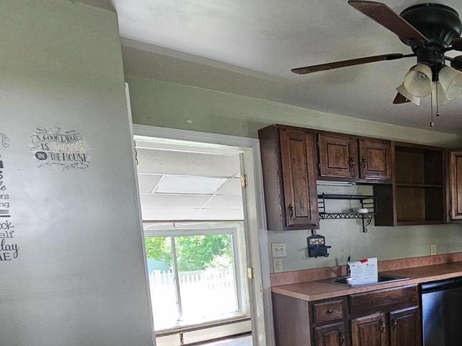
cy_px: 283
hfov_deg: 52.4
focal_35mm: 29
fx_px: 387
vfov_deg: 45.4
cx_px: 435
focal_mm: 2.2
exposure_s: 1/40
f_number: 2.2
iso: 400
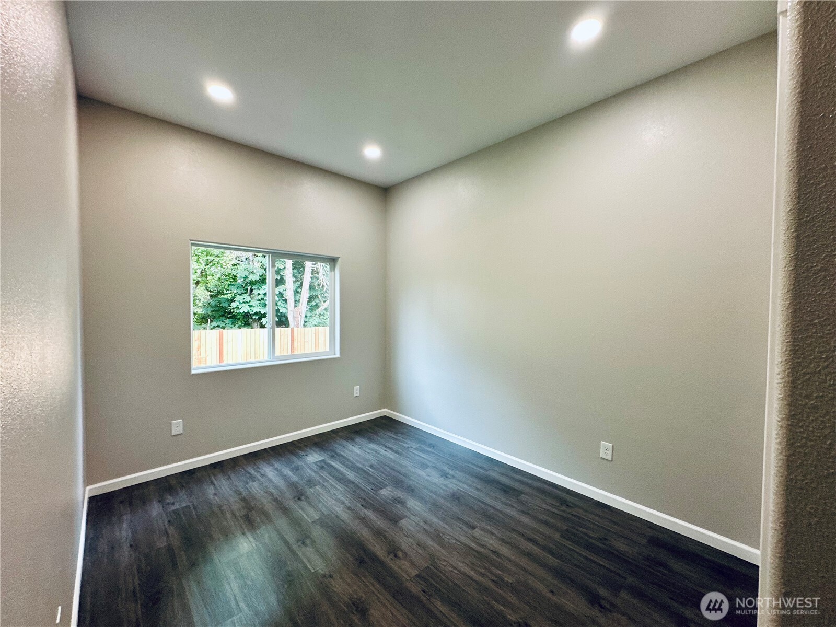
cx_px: 418
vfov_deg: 85.7
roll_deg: +0.0
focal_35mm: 14
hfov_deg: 102.1
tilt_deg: -2.0
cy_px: 314
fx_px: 338
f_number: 2.2
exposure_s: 1/120
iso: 160
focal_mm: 2.22
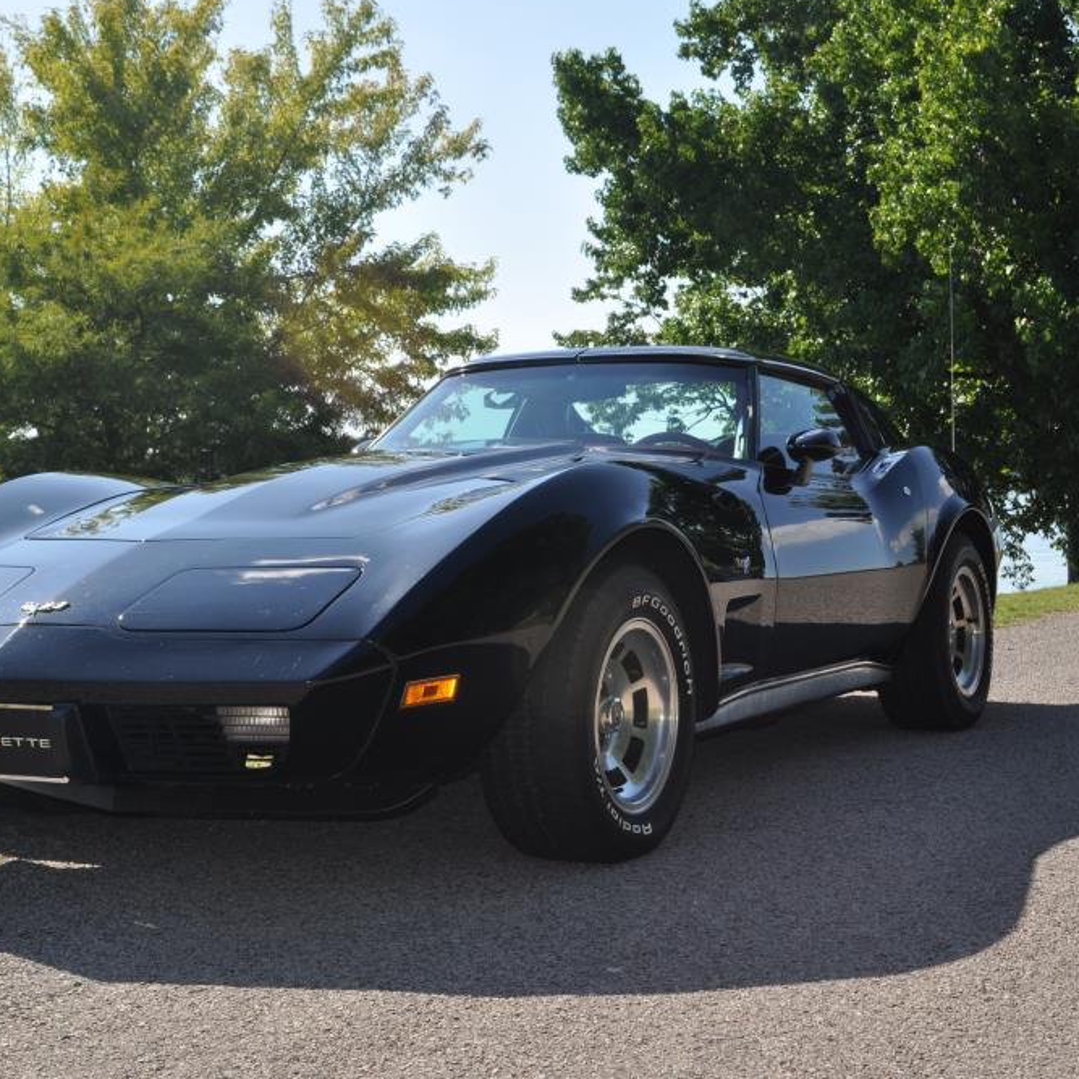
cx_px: 497
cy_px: 531
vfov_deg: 30.2
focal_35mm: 57
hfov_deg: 30.2
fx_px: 1998
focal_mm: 29
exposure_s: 1/200
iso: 200
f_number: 11
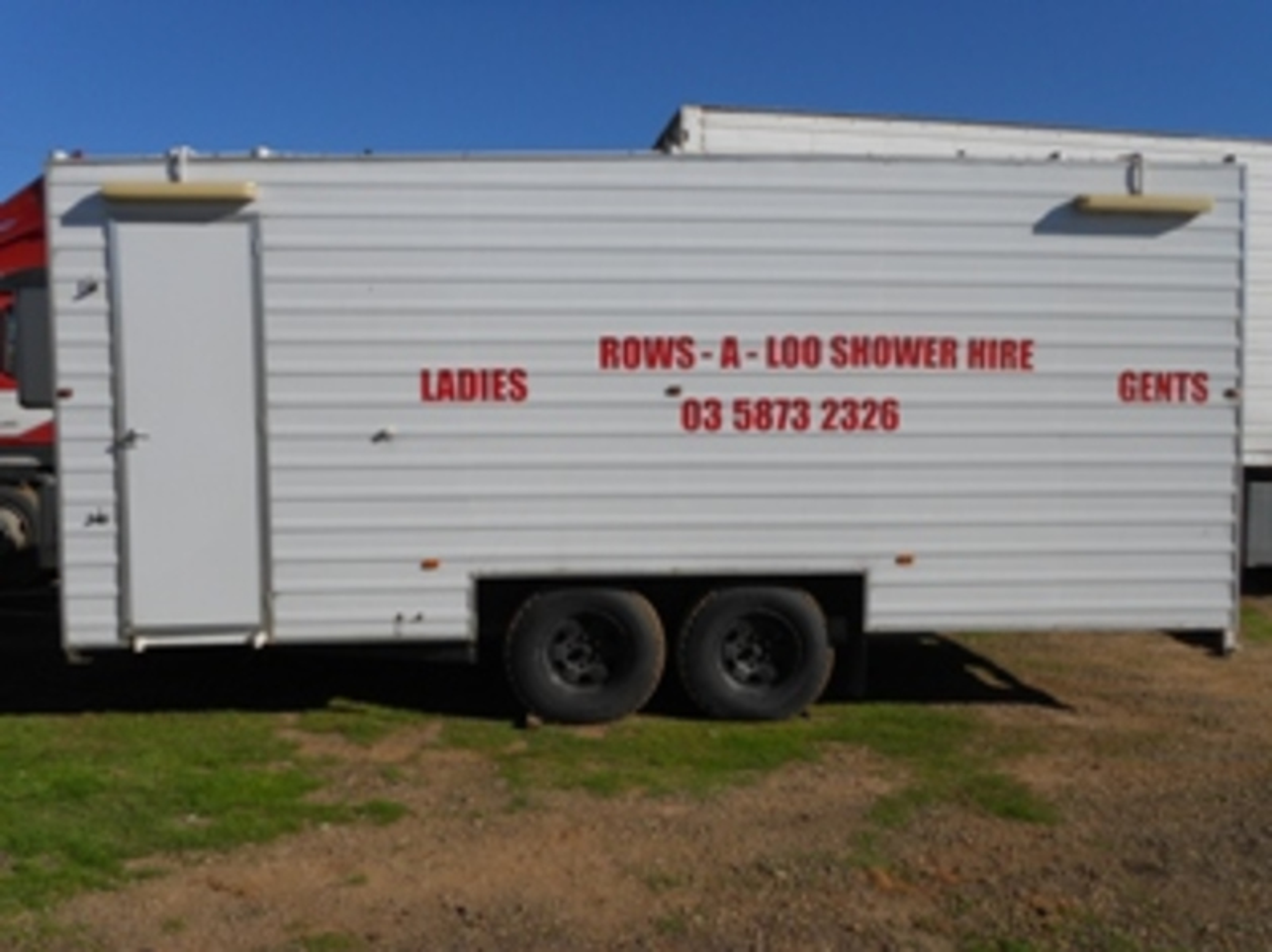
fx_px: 1065
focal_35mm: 29
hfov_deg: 61.7
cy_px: 476
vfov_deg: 48.2
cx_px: 636
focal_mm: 5.1
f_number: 8.5
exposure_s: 1/400
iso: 80
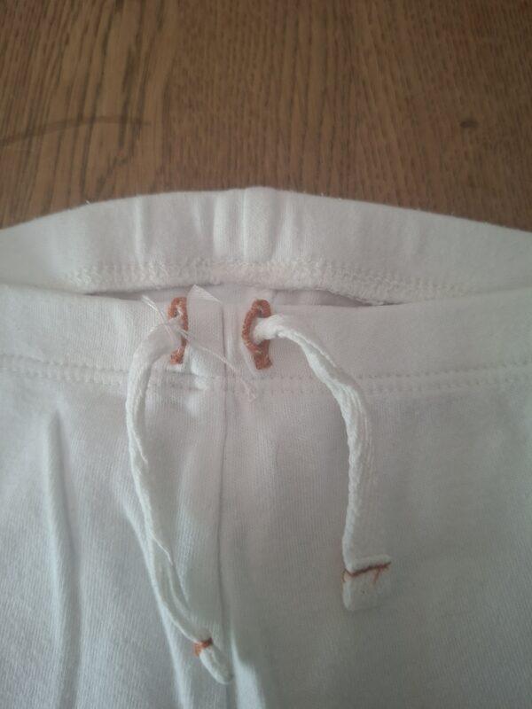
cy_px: 354
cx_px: 266
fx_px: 471
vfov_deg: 73.9
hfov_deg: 58.9
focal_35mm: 23
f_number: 1.8
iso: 250
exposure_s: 1/60
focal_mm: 5.54
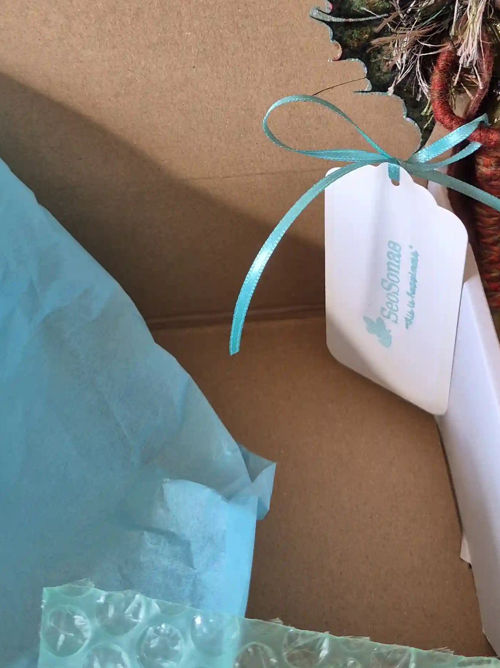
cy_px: 126
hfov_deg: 29.6
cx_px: 295
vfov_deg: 37.4
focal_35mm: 49
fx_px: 944
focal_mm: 5.4
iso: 125
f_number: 1.8
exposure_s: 1/180
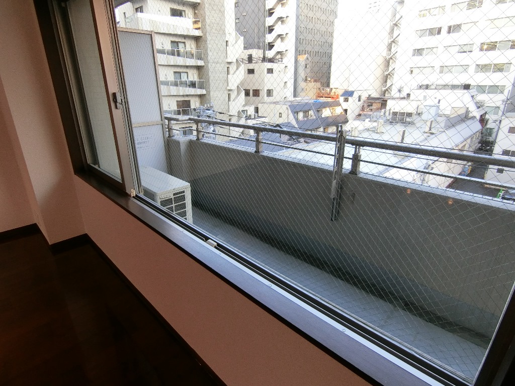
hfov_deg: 84.7
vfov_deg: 68.7
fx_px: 283
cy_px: 193
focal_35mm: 19
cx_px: 258
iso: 250
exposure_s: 1/125
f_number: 2.7
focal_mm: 4.06
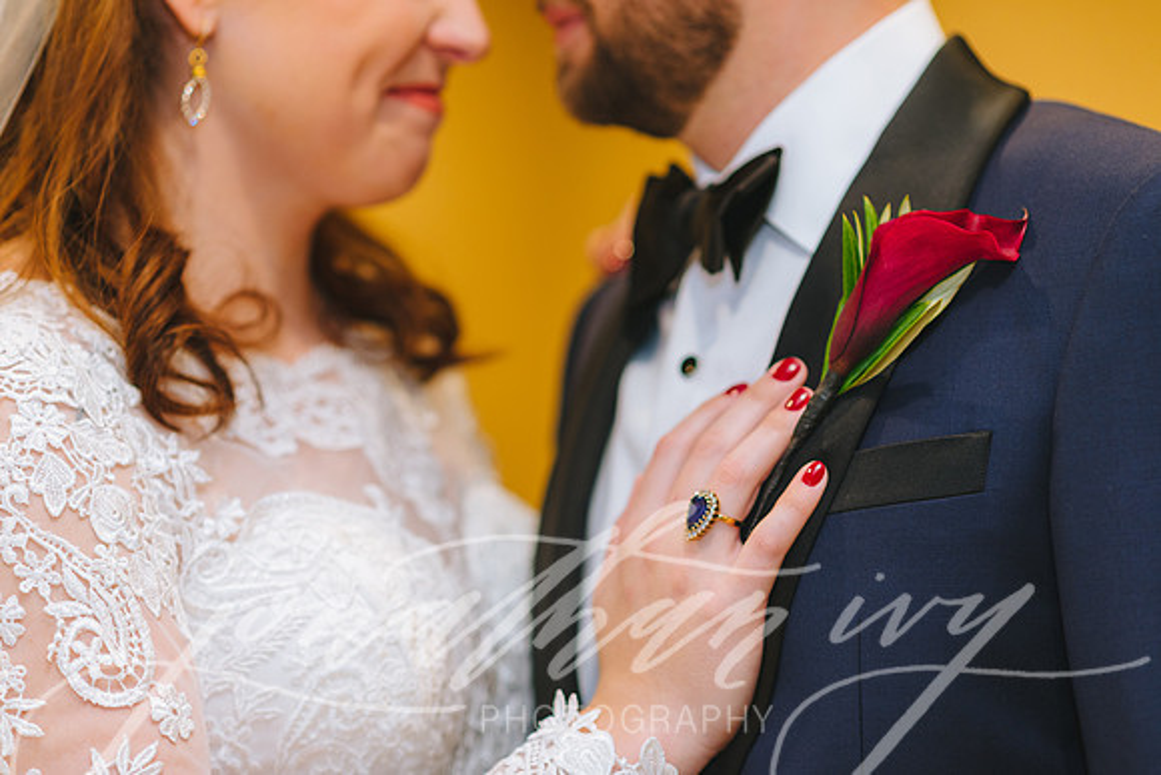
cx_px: 580
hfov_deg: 23.9
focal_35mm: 85
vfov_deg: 16.1
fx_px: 2743
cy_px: 388
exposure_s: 1/160
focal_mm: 85
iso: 400
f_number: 2.2
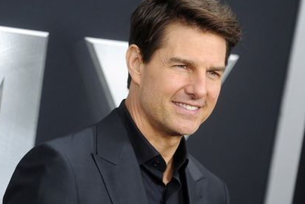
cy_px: 94
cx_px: 154
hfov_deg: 9.3
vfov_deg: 6.2
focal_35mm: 222
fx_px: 1881
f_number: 4
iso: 1600
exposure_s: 1/400
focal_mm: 200
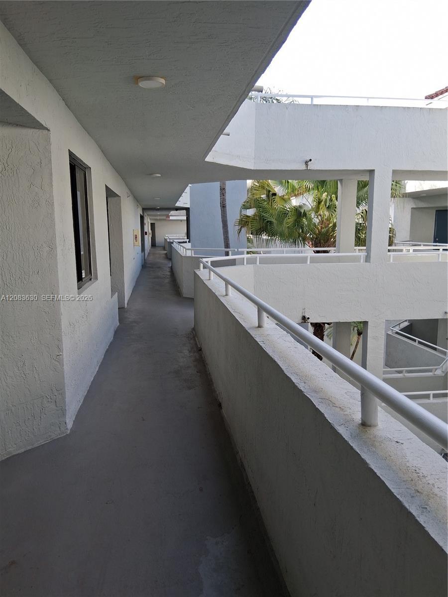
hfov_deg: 53.1
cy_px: 298
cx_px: 224
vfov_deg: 67.3
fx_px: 449
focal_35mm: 26
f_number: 1.8
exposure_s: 1/156
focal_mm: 3.98
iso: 25
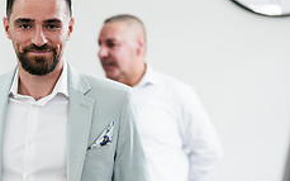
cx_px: 75
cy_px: 136
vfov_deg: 10.1
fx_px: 1019
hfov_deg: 16.1
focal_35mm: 129
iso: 400
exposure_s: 1/250
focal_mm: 50
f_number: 1.4
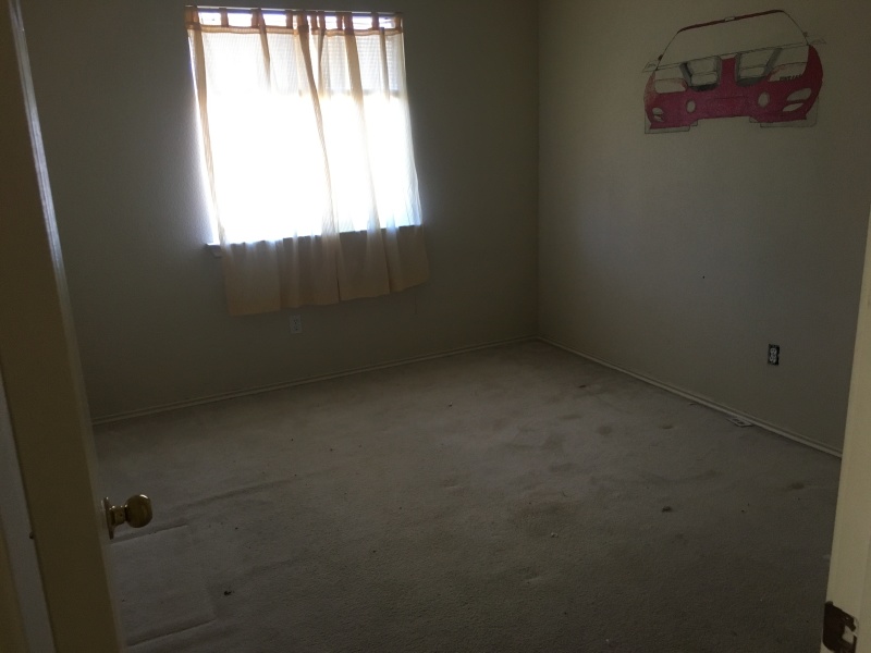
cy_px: 326
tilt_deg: -14.8
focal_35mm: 29
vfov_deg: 48.2
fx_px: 730
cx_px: 436
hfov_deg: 61.7
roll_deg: +3.4
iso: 125
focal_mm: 4.15
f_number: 2.2
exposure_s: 1/30
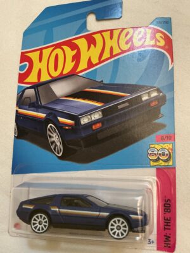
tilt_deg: -69.1
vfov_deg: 61.7
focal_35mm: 29
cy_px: 126
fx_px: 212
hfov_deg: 48.2
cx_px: 95
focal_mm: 3
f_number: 1.8
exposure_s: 1/60
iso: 200
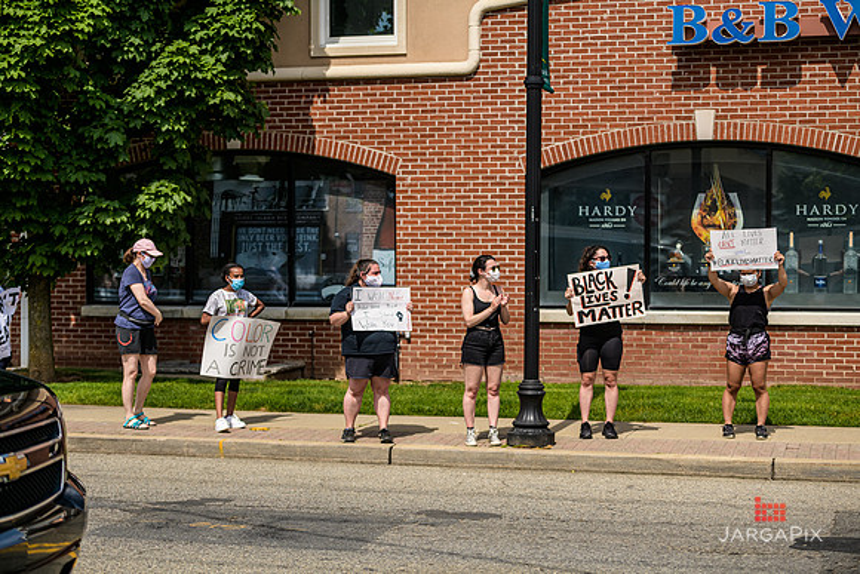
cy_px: 287
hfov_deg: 28.8
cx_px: 430
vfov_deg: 19.5
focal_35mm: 70
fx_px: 1673
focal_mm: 70
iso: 200
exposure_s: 1/5000
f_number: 3.2
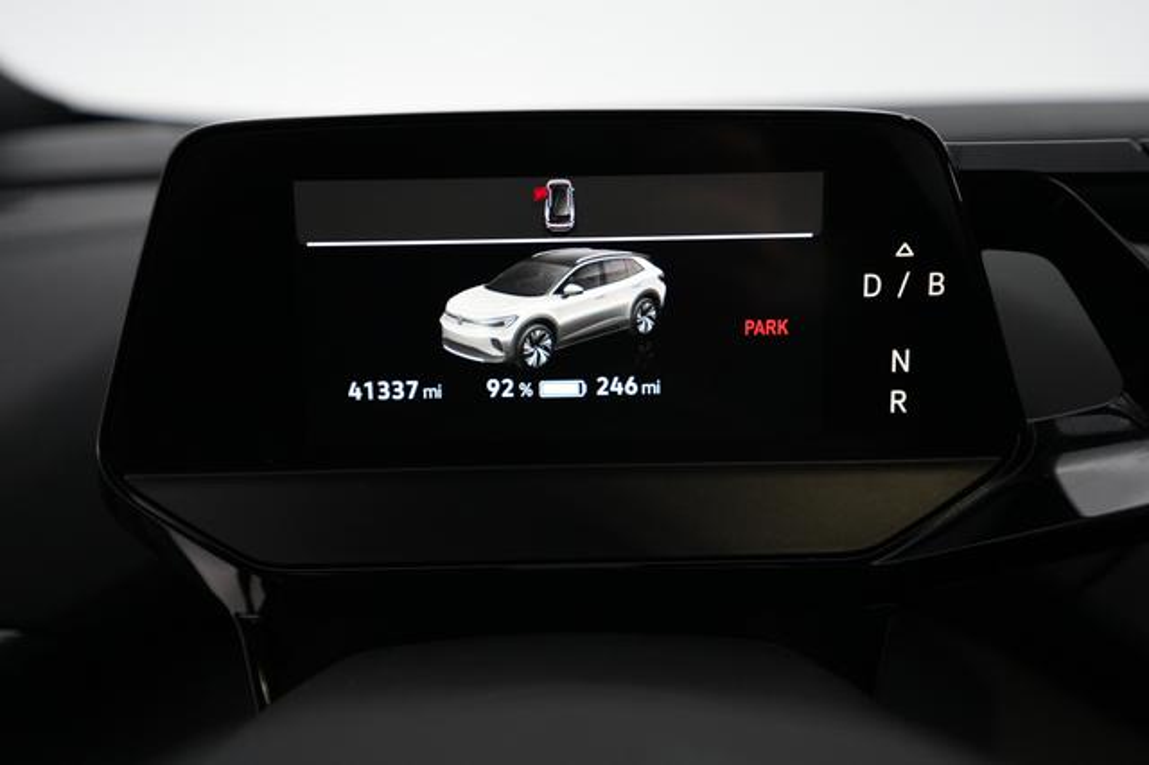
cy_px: 382
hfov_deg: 65.5
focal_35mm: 28
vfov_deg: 46.4
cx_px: 574
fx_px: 893
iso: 3200
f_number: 2.8
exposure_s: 1/250
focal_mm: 28
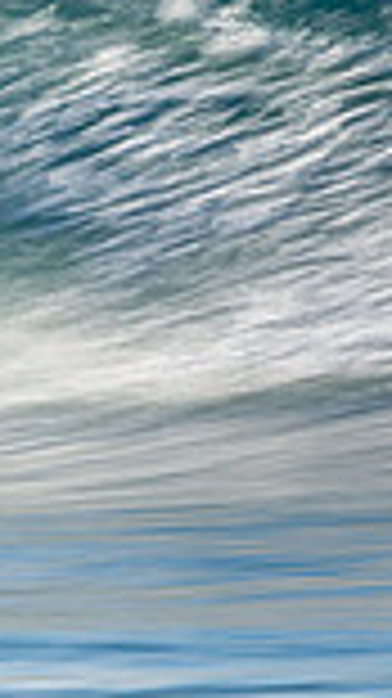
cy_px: 119
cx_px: -807
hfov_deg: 0.4
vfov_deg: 0.7
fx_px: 54490
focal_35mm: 2944
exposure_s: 1/30
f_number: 25
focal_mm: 500
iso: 100
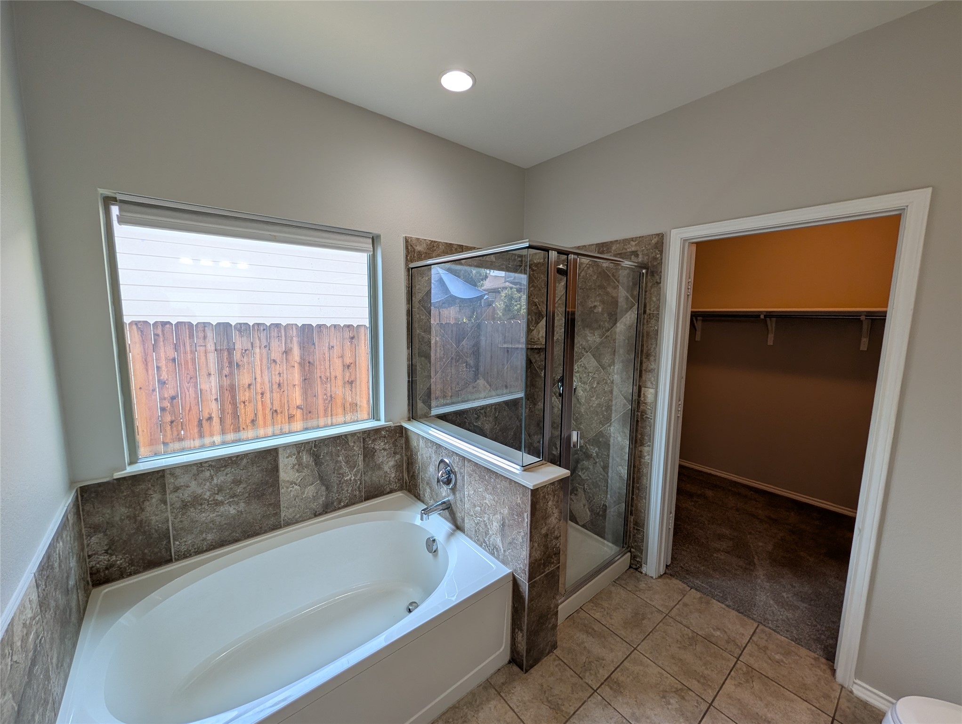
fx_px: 334
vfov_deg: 94.6
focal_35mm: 12
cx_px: 481
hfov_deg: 110.5
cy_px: 362
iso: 53
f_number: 1.7
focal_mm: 2.02
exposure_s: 1/120
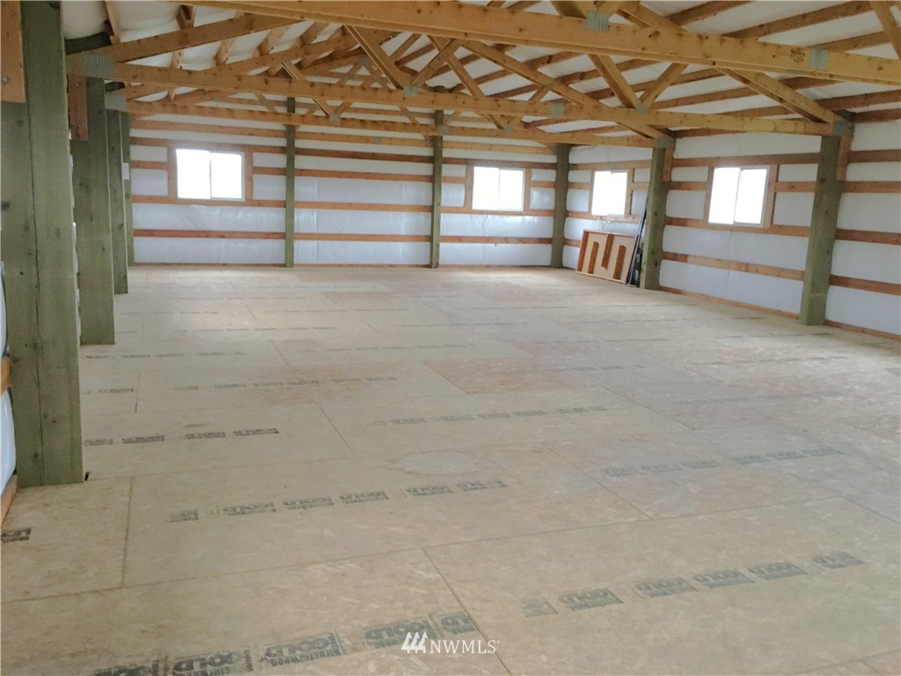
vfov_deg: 48.2
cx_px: 450
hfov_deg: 61.7
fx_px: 755
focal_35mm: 29
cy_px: 338
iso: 200
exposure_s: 1/15
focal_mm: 4.15
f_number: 2.2
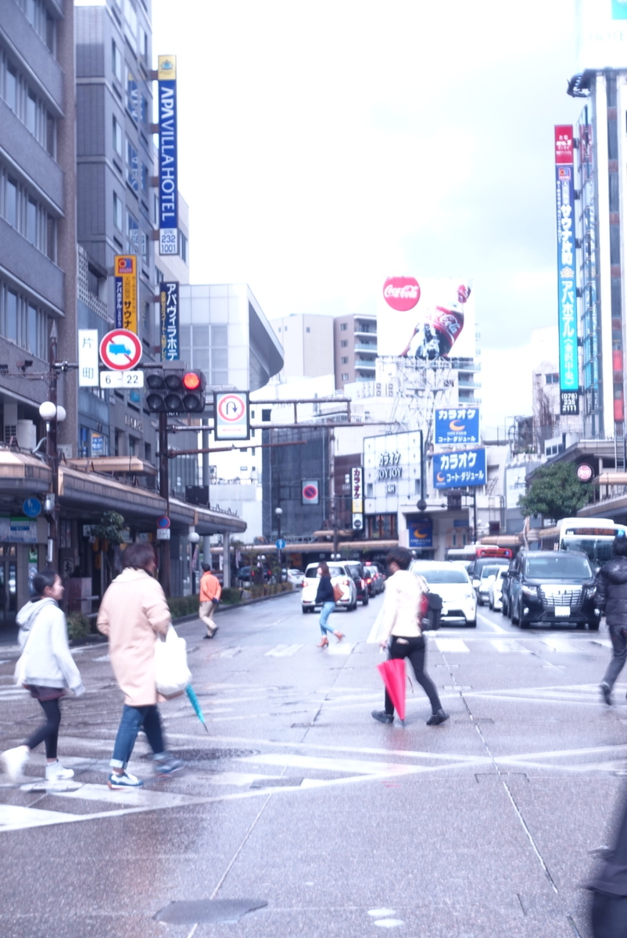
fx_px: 1825
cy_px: 469
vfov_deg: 28.8
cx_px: 314
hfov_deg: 19.5
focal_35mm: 70
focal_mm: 25.7
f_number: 11
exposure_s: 1/30
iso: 125
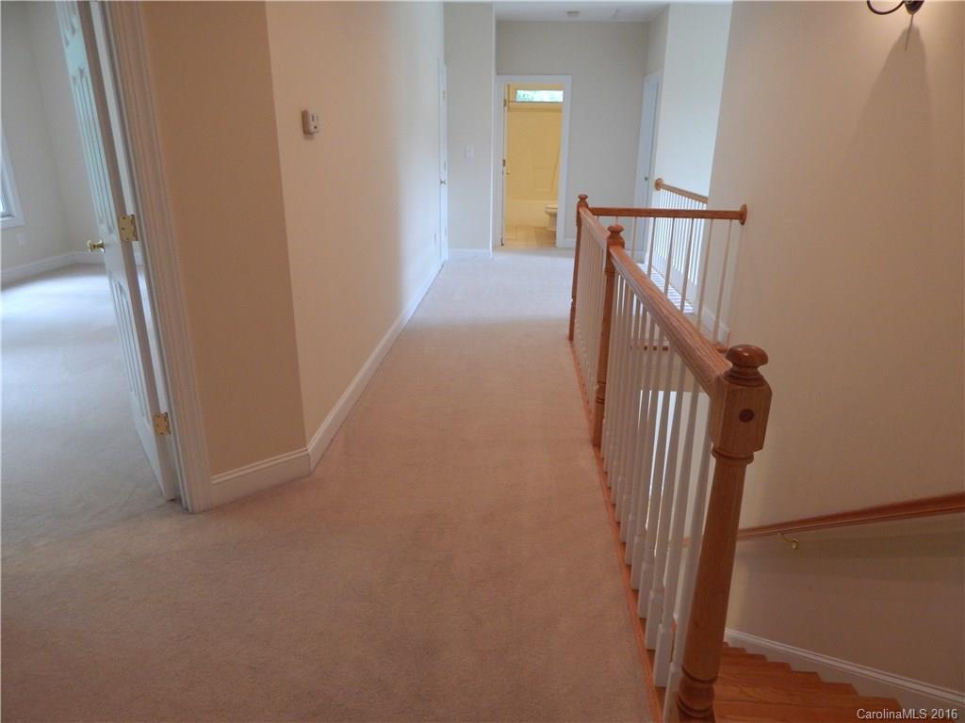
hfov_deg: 76.4
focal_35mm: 22
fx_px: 613
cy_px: 362
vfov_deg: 61.1
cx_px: 482
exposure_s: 1/30
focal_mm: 4
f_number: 3
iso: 250
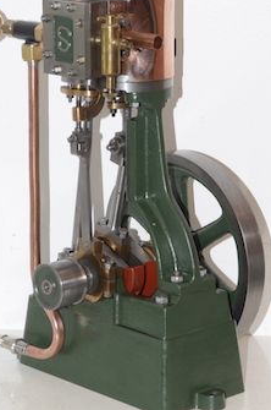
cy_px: 182
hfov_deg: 9.4
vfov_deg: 14.1
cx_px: 109
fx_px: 1655
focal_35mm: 146
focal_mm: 80
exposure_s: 1/60
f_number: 13
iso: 800
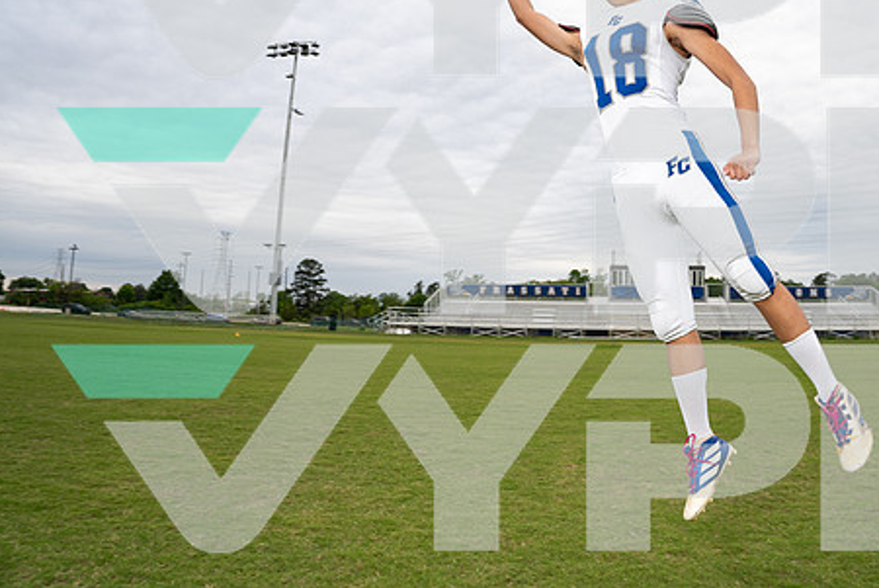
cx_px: 555
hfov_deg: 66.2
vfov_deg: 47.5
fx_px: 660
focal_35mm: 27
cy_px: 214
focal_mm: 20
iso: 200
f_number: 5.6
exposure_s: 1/250
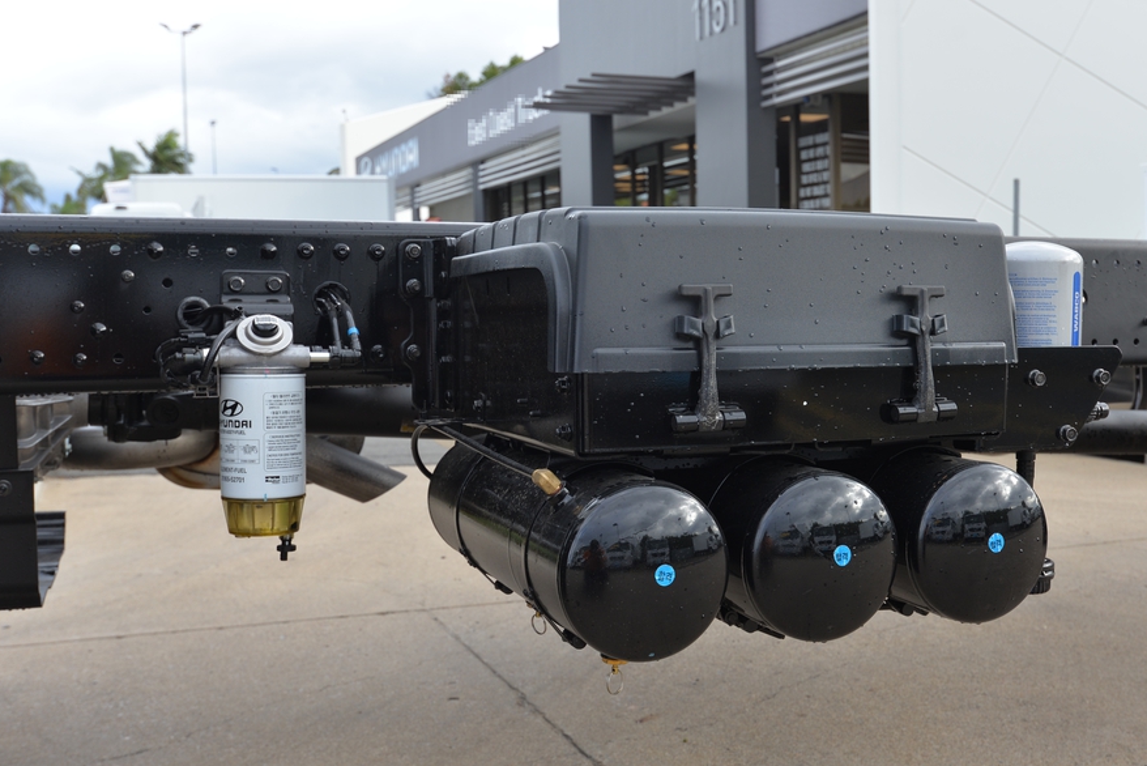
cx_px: 644
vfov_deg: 32.6
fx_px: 1307
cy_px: 404
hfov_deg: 47.3
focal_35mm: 41
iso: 200
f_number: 6.3
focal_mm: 35
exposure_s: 1/160
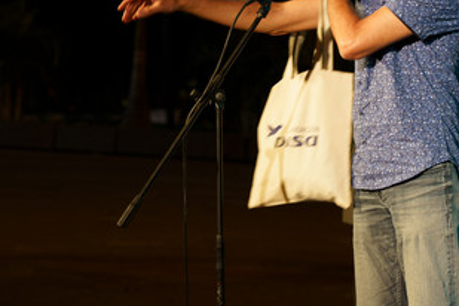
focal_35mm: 145
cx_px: 333
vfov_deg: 9.5
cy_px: 161
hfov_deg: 14.1
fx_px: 1849
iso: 800
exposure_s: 1/80
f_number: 3.5
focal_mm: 70
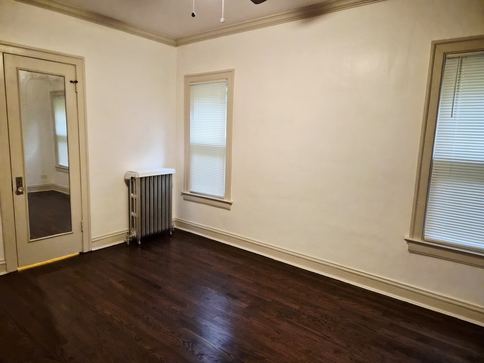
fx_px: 322
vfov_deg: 58.9
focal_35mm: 23
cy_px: 182
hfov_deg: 73.9
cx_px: 242
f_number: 1.8
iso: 1600
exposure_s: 1/120
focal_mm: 5.4
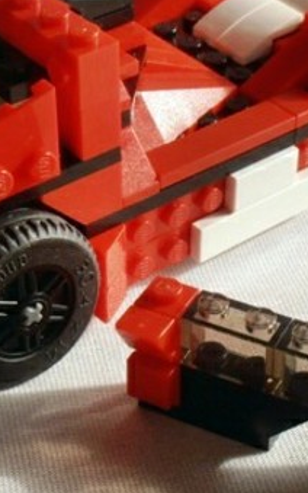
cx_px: 174
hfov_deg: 12.6
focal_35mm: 104
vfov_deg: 20.0
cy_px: 268
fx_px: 1396
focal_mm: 6.61
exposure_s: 1/250
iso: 80
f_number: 3.9
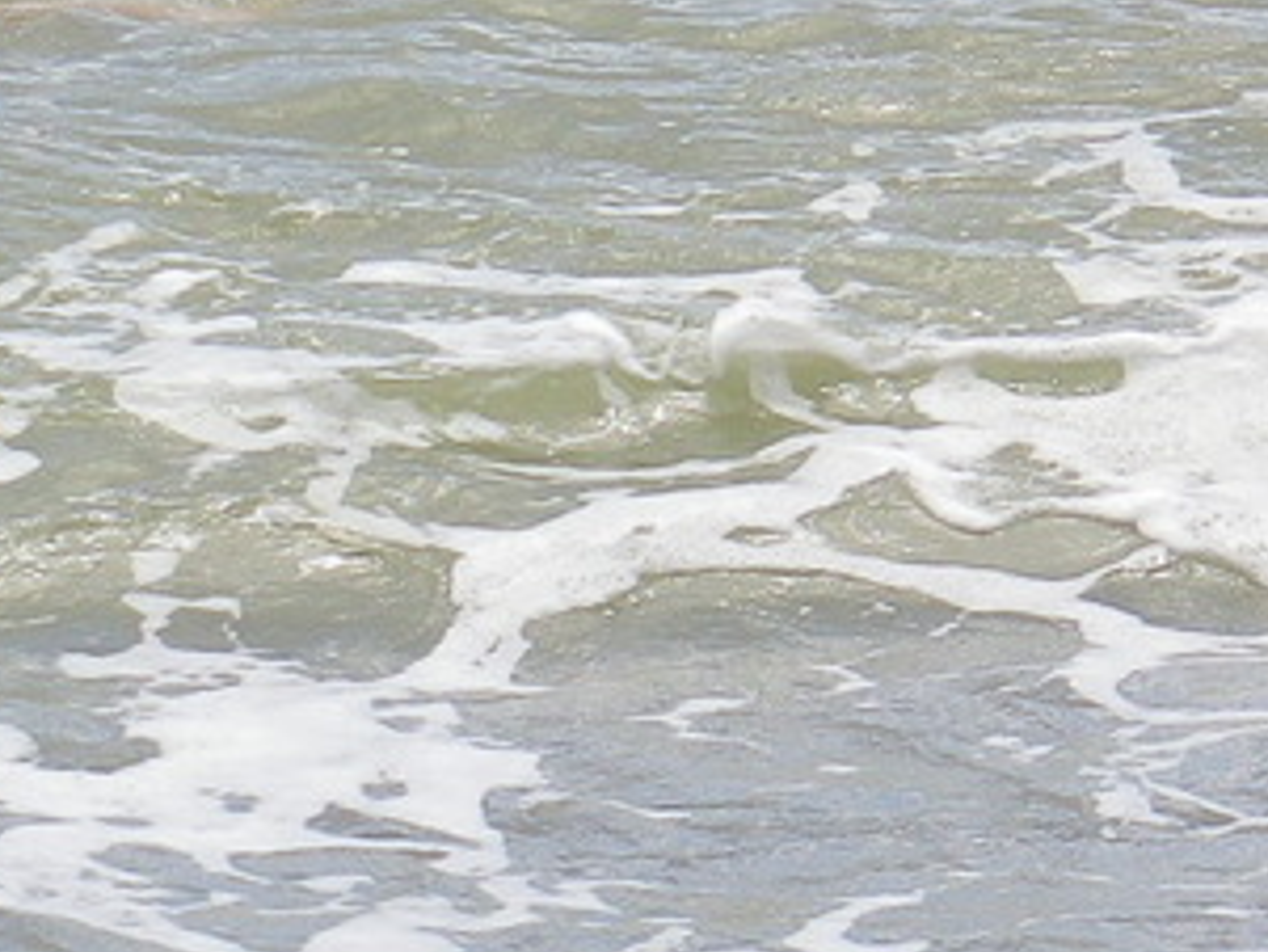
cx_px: 1521
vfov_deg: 5.2
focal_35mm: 283
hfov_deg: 6.9
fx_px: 10371
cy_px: -118
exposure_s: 1/400
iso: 80
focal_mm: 12.5
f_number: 4.9
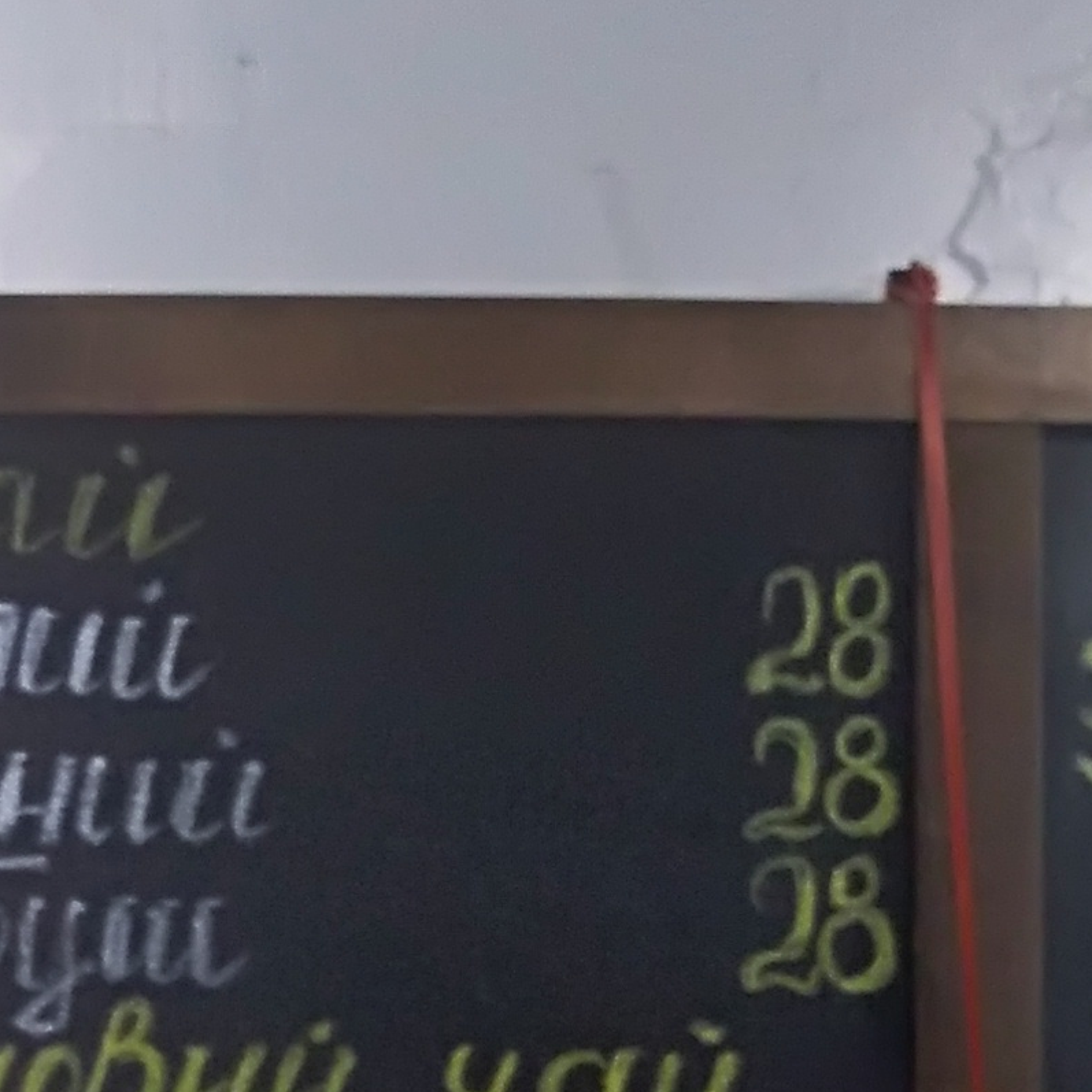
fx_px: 4283
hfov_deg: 13.7
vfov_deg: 13.9
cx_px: -512
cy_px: 1450
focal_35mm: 120
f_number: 2
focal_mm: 3.52
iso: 221
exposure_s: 1/30
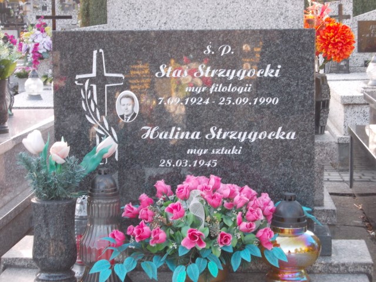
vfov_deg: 18.0
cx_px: 188
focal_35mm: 82
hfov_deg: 23.8
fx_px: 891
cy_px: 141
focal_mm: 11.6
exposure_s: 1/60
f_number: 4.8
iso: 200
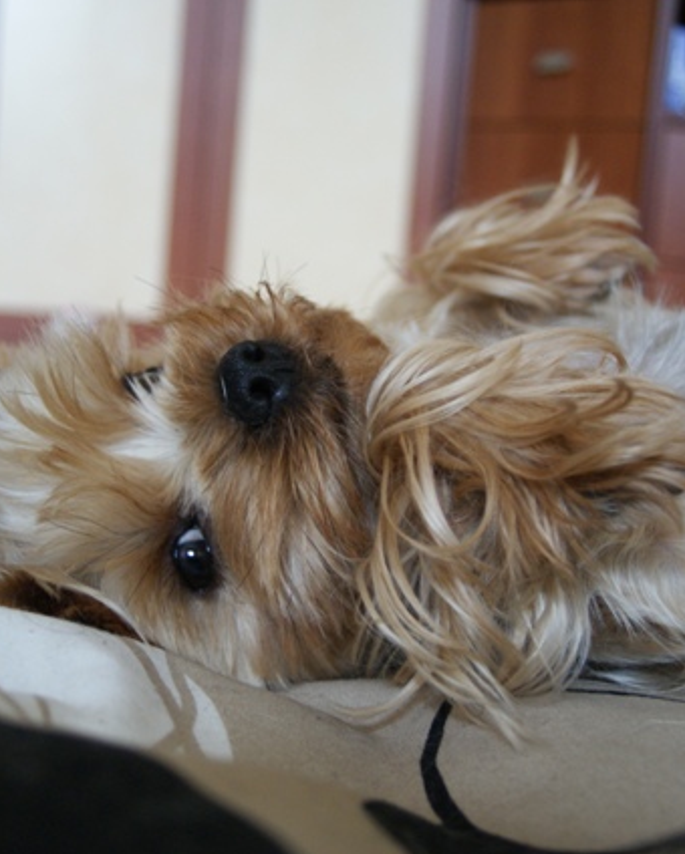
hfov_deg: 29.7
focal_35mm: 51
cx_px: 302
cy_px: 429
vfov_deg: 36.6
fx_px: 1291
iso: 400
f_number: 4
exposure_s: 1/20
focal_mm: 24
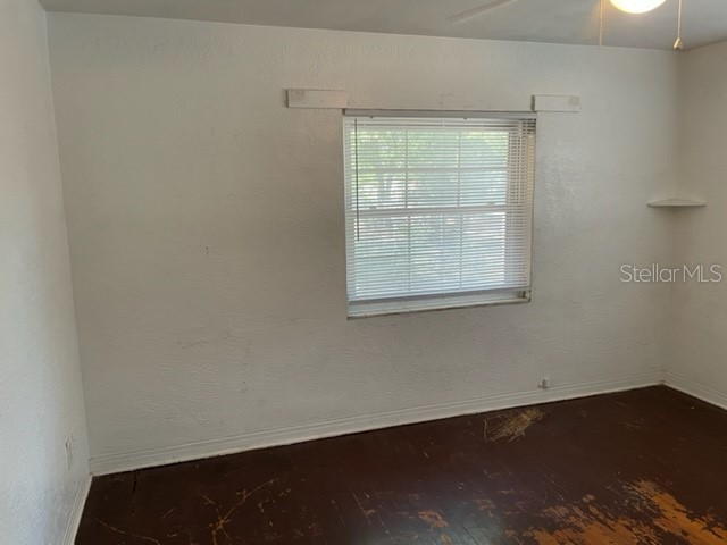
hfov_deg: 67.3
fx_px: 546
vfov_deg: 53.1
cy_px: 272
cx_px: 364
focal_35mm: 26
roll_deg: +1.4
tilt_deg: -8.9
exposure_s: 1/60
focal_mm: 4.2
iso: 100
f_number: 1.6
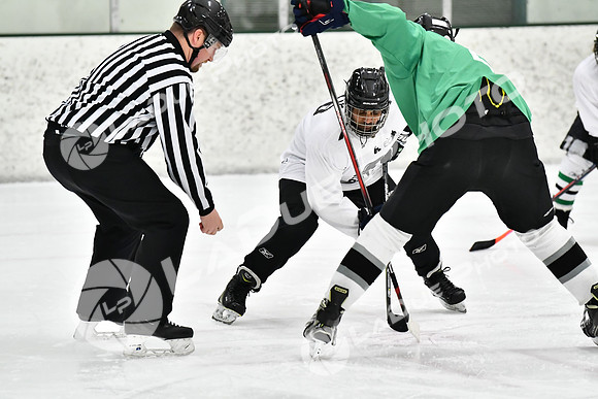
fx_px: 3115
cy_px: 200
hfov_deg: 11.0
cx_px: 299
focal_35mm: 188
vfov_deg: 7.3
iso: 5000
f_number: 2.8
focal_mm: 125
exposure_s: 1/1250
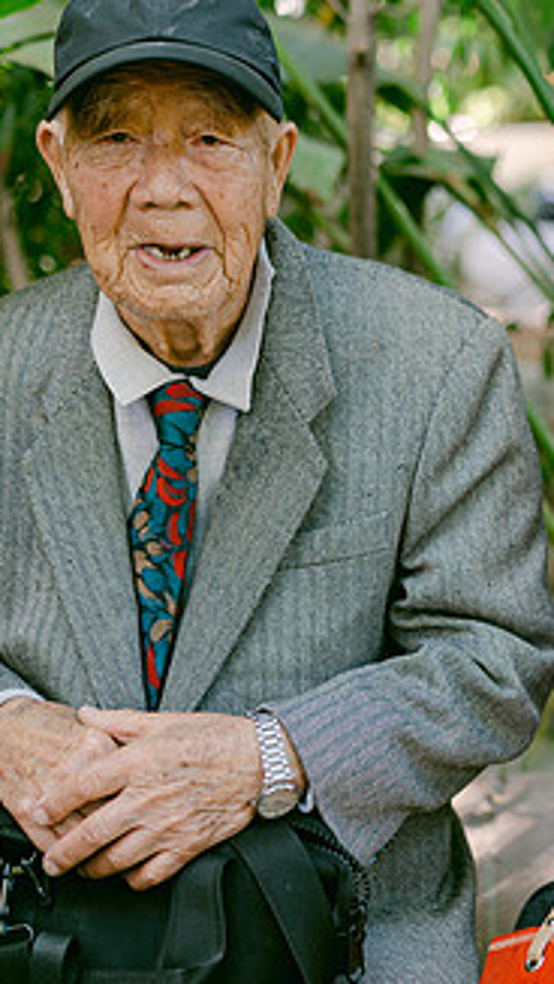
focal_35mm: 65
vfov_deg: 32.3
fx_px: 1697
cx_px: 446
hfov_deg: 18.4
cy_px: 412
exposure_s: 1/125
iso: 160
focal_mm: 35
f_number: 2
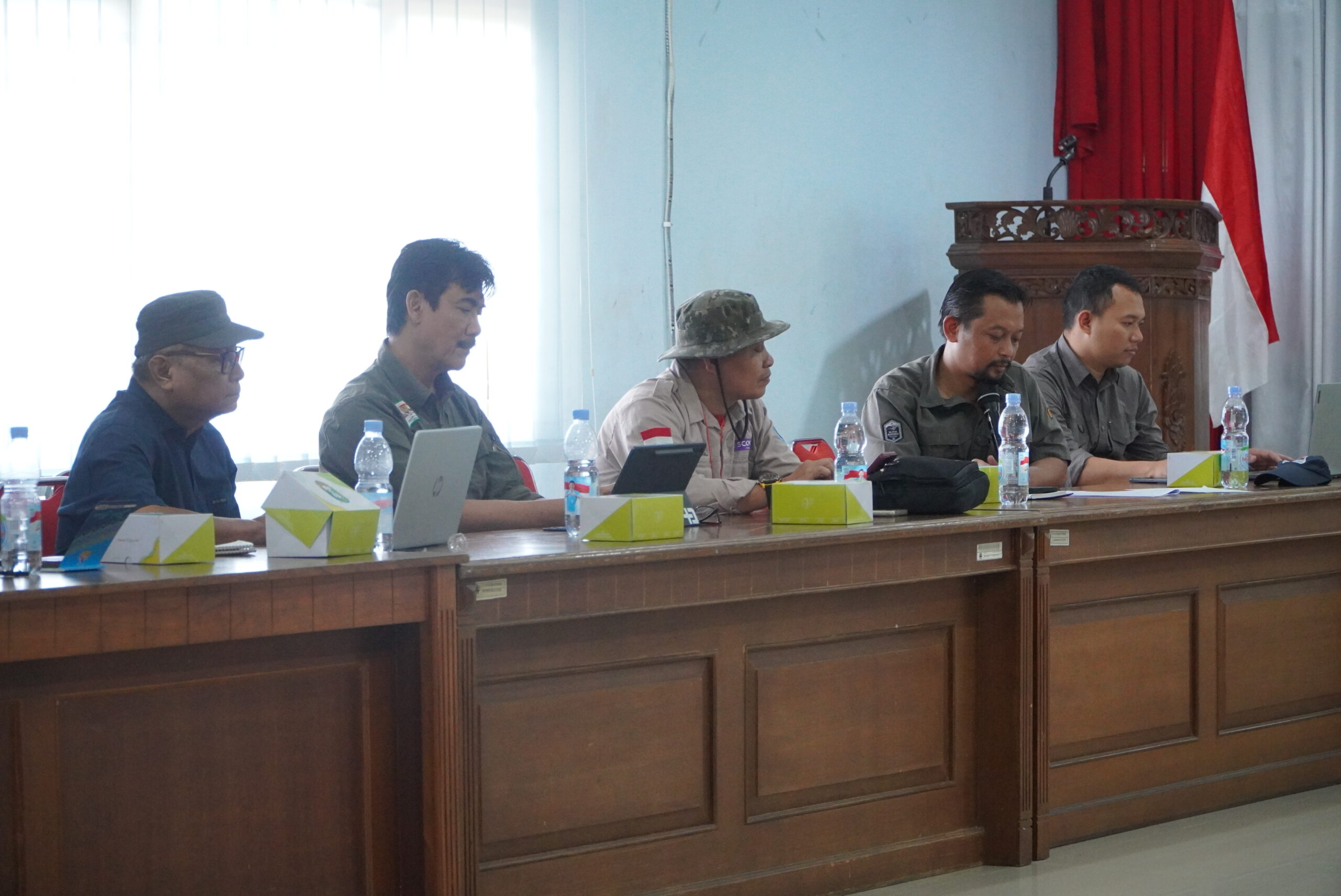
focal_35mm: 105
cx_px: 670
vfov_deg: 13.1
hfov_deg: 19.4
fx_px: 3913
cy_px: 448
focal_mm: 70
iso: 4000
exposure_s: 1/125
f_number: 4
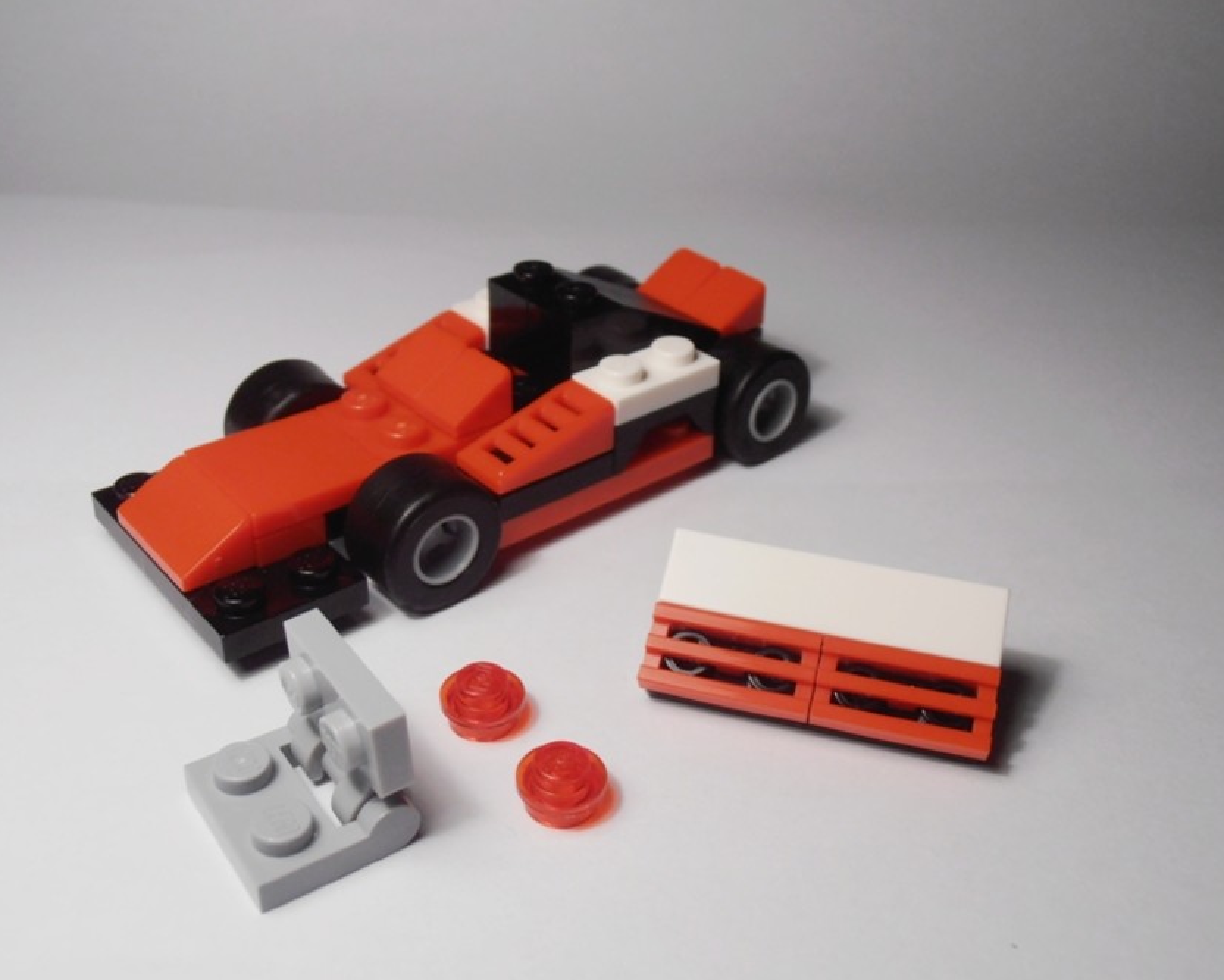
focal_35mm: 39
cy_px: 494
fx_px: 1413
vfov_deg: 38.2
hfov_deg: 46.8
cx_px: 582
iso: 80
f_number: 3.9
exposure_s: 1/125
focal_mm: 6.61
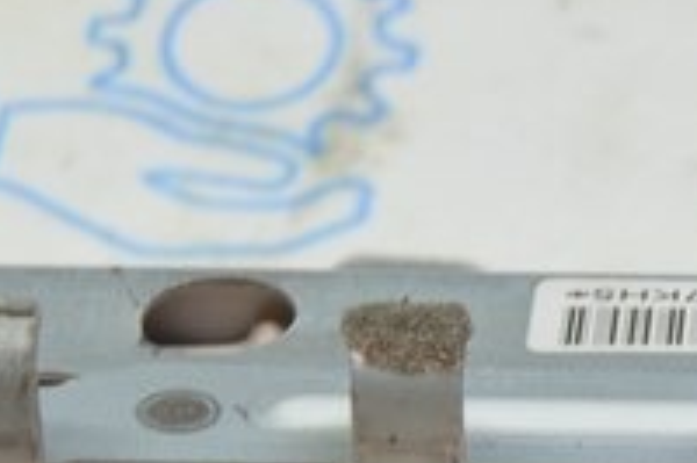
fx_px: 4015
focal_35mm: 208
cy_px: 862
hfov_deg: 9.8
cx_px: 749
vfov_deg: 6.4
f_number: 5.6
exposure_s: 1/20
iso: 400
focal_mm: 27
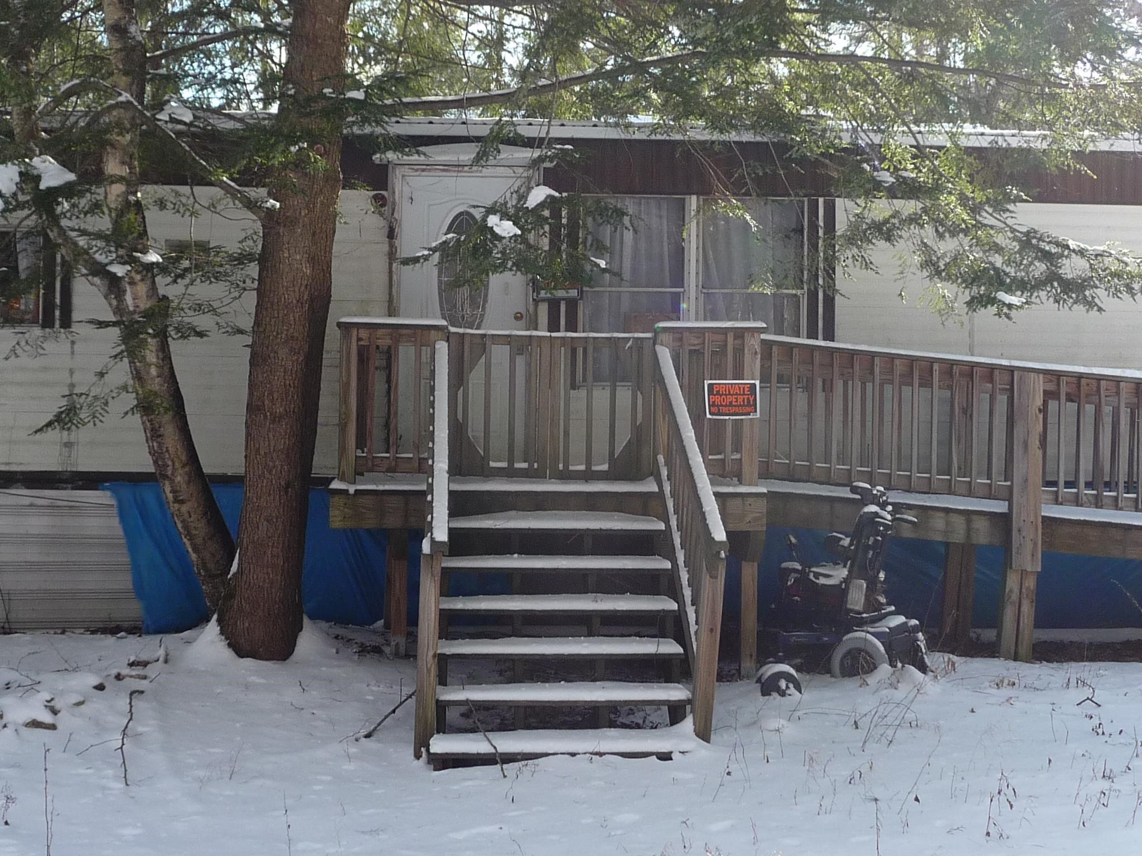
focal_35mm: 48
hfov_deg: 39.7
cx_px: 571
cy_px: 428
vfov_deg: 30.3
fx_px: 1584
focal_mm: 5
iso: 100
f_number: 3.4
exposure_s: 1/250
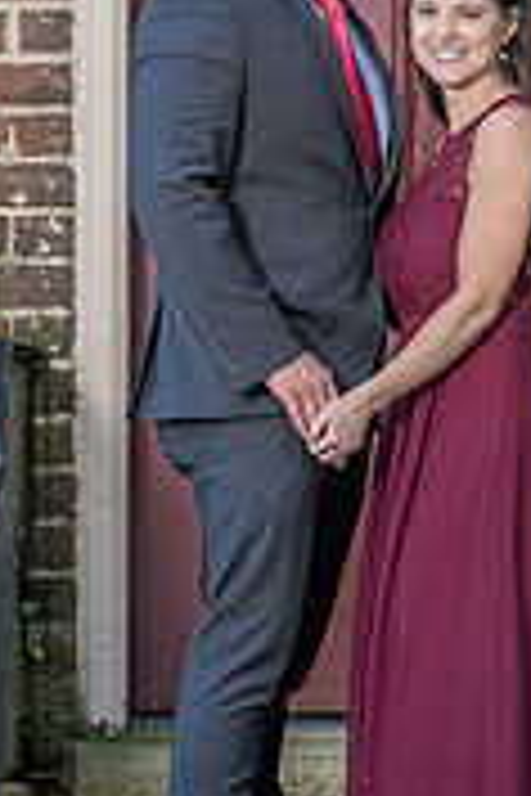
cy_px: 26
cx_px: 705
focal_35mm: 396
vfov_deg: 5.2
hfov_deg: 3.5
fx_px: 8761
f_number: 4.5
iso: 400
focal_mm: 103
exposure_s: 1/200
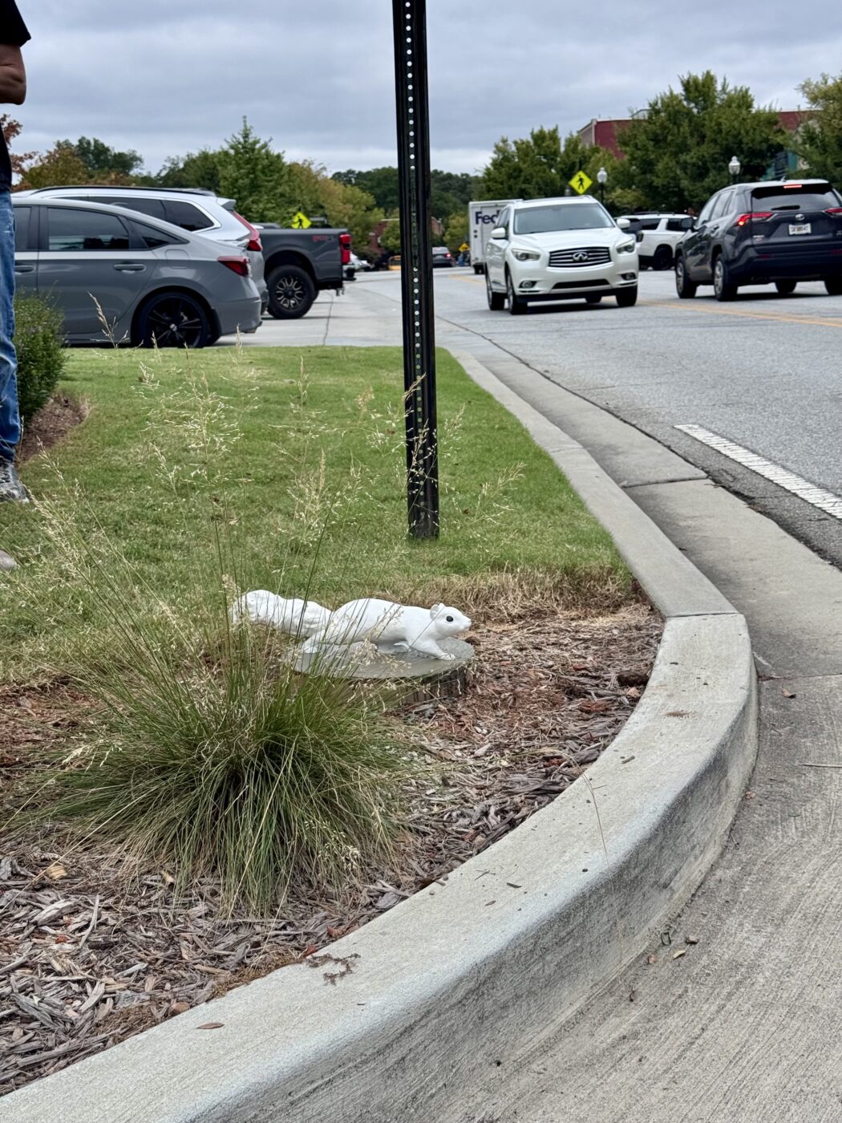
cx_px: 421
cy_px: 562
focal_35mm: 48
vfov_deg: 39.7
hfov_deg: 30.3
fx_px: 1557
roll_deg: +2.4
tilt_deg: -9.4
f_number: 1.78
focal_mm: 6.76
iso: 64
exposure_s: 1/2717
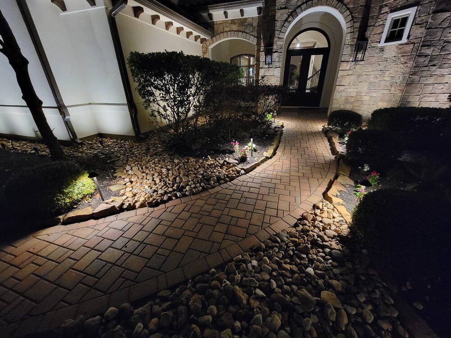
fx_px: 169
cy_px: 169
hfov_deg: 106.2
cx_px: 226
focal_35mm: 13
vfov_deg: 89.9
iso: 1250
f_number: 2.2
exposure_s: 1/24
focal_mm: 2.2
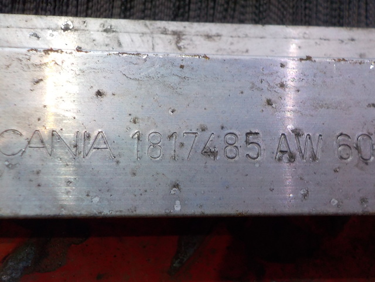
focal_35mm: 30
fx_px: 325
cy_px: 141
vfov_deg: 46.8
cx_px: 188
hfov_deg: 60.0
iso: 220
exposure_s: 1/30
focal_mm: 4.1
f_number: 3.3
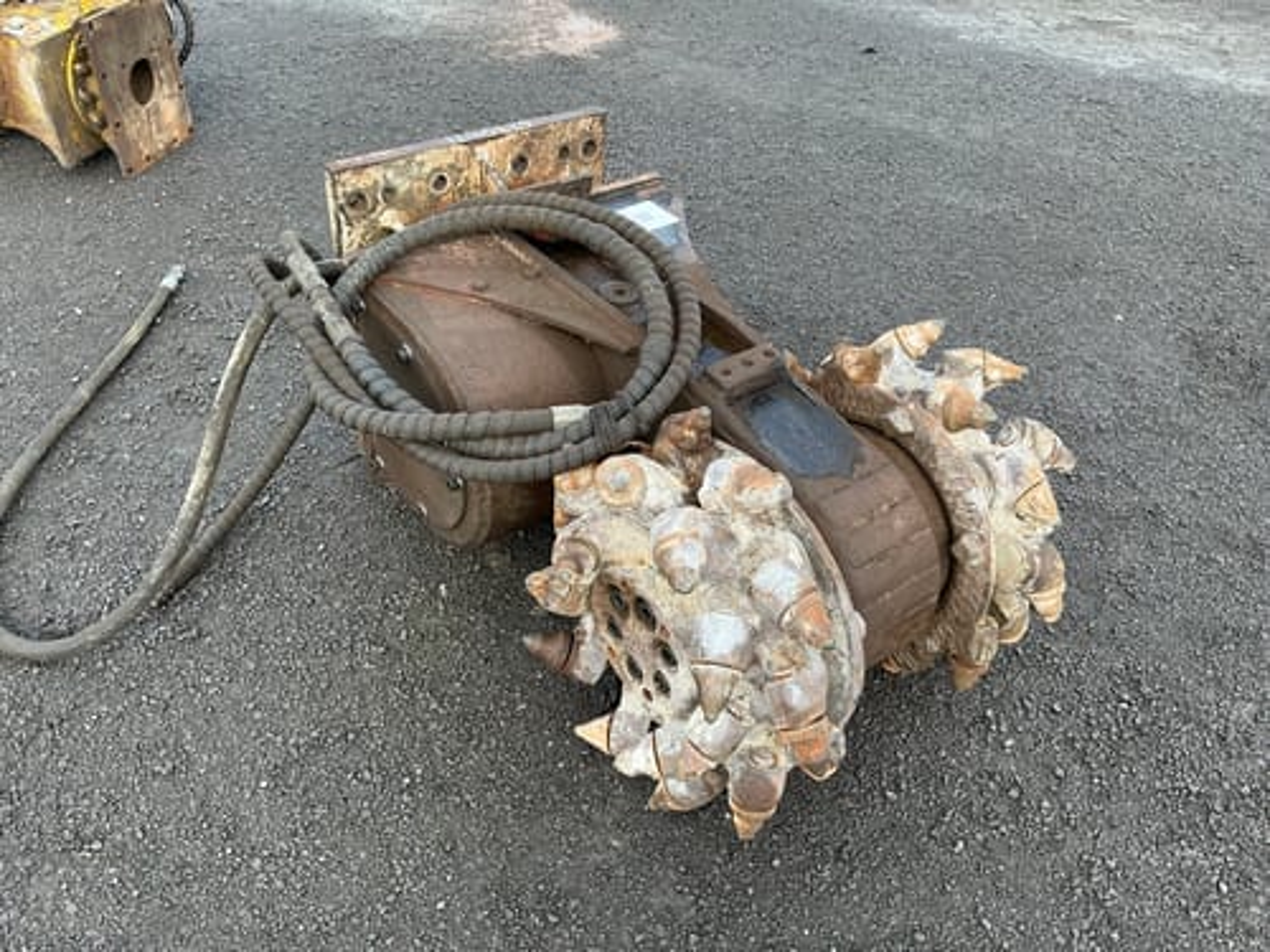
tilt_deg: -41.3
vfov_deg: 49.7
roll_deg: -0.1
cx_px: 635
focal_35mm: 28
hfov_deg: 63.4
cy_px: 476
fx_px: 1027
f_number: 1.8
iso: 25
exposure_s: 1/284
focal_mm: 3
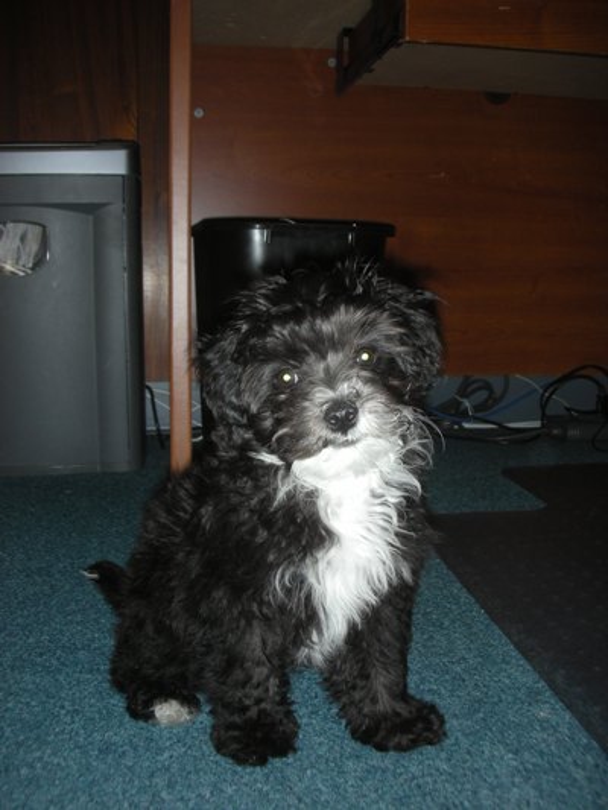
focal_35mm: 35
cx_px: 304
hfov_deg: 40.7
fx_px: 819
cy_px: 405
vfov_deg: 52.6
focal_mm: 5.8
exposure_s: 1/60.1
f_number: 3
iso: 50
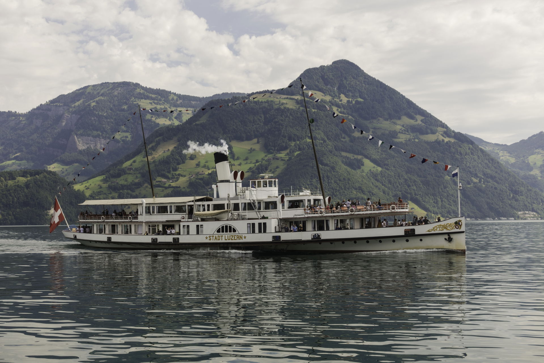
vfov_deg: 27.5
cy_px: 182
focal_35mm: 49
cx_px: 272
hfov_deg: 40.3
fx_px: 740
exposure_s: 1/500
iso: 125
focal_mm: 17.9
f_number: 5.6
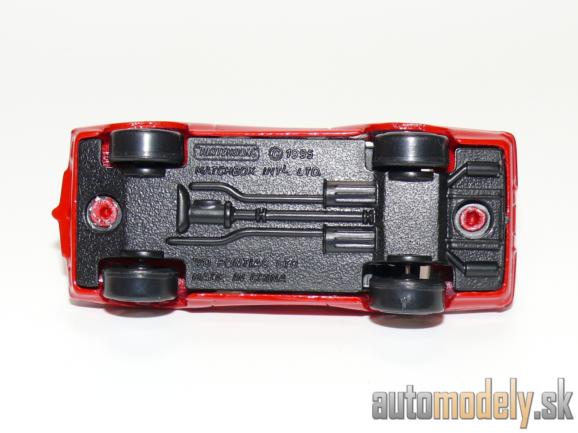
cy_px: 216
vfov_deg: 15.6
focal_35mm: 95
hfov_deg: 20.7
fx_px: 1586
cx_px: 289
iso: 100
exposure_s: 1/30
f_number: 4
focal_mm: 12.9
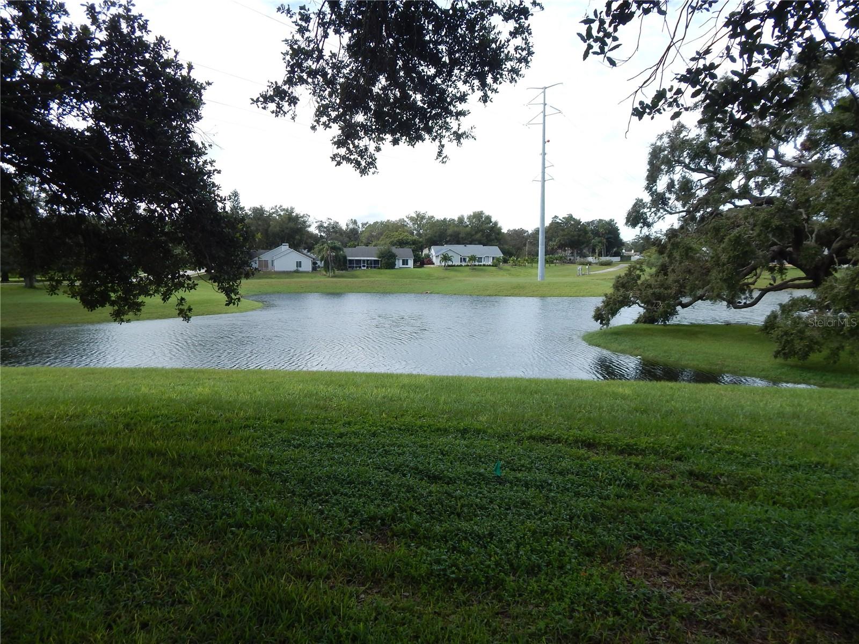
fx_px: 546
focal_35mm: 22
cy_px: 322
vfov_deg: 61.1
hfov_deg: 76.4
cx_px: 430
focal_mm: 4
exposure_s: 1/1250
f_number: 3
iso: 125
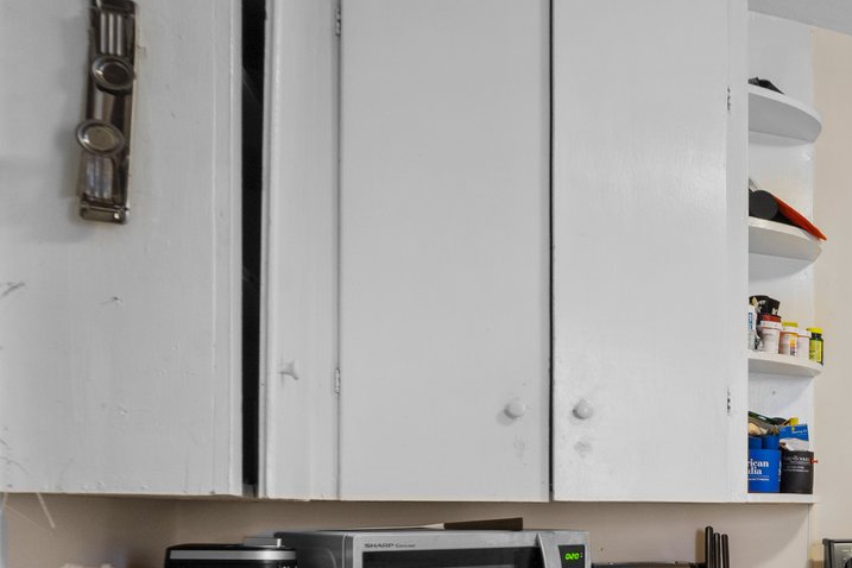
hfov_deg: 35.1
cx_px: 1084
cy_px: 533
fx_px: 947
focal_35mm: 40
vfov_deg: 31.5
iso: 400
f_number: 8
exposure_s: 1/1.67
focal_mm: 14
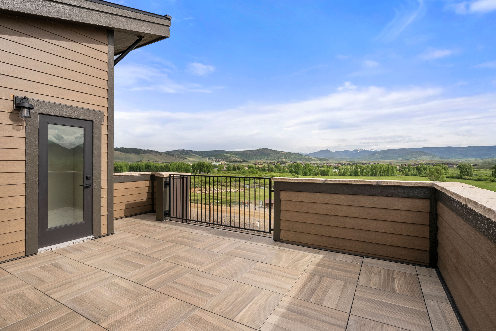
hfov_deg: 96.7
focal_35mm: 16
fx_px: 221
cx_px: 248
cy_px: 166
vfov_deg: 73.8
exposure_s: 1/125
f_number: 10
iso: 100
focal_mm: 16
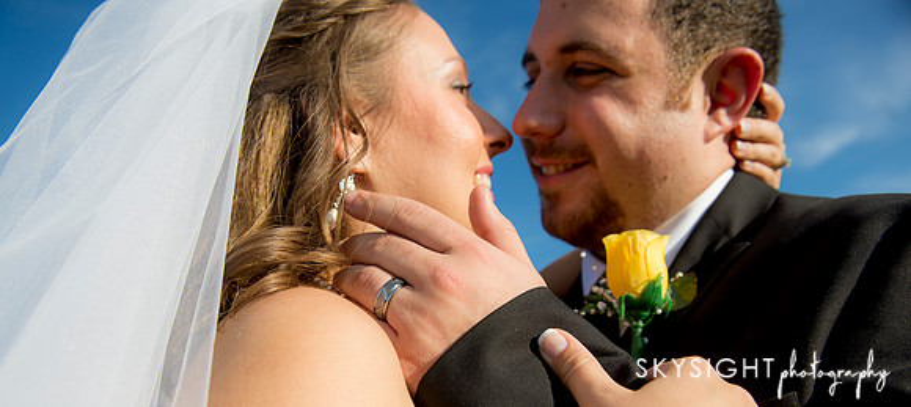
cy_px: 313
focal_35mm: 27
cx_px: 441
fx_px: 626
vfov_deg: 35.1
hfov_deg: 72.0
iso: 250
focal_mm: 24
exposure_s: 1/2000
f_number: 4.5
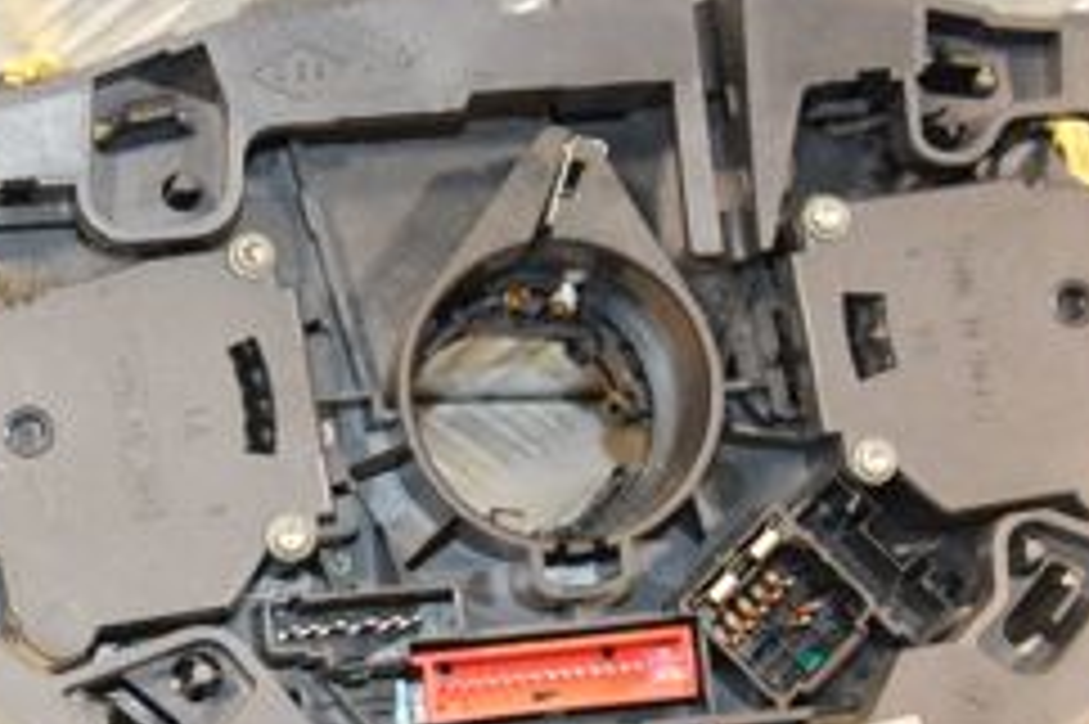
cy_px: 486
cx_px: 436
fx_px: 3839
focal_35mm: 127
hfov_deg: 16.1
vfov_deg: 10.8
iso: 1600
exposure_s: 1/160
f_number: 5.6
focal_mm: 32
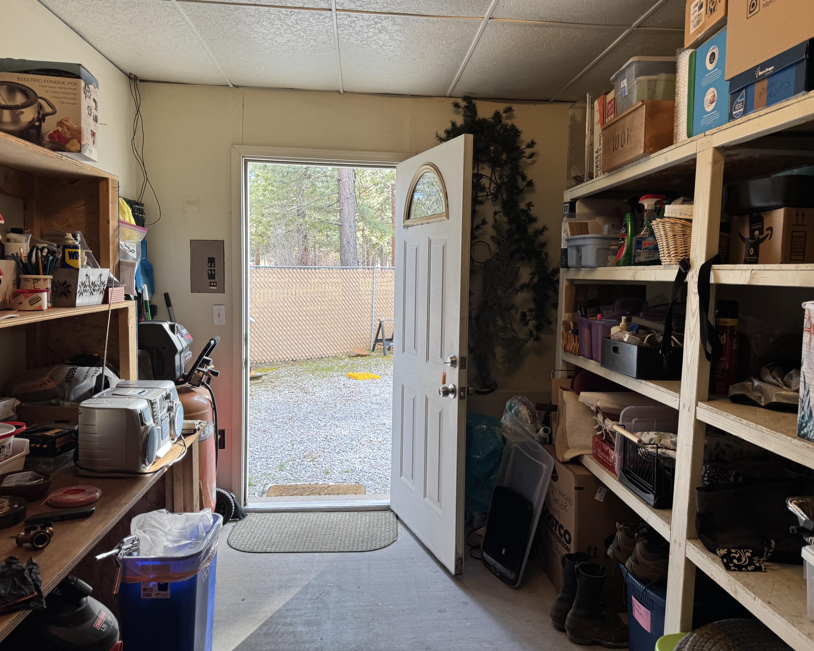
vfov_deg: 54.9
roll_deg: -1.1
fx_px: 626
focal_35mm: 26
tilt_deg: -1.6
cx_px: 422
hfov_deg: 66.0
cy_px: 313
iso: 100
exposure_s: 1/120
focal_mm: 6.76
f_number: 1.78
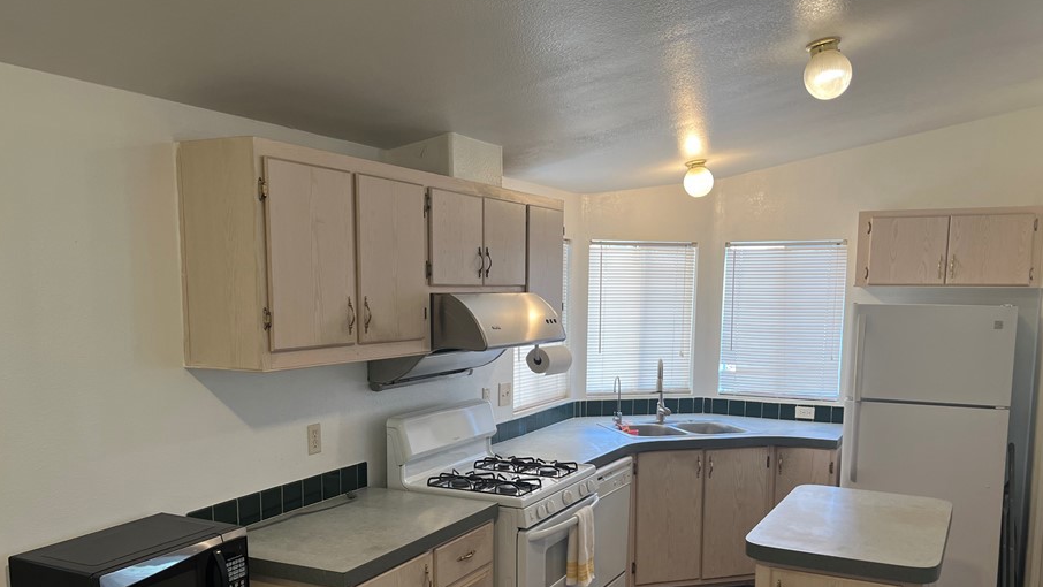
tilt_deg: -7.7
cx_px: 548
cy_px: 388
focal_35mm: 32
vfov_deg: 36.3
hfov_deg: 61.0
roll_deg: +0.0
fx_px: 885
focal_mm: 5.7
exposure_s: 1/120
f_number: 1.5
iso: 80
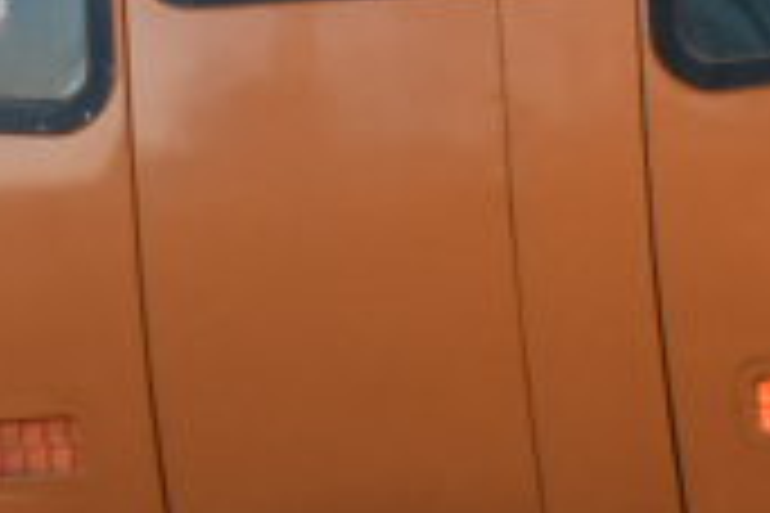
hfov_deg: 1.7
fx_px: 25231
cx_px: 1418
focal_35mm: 1180
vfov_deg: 1.2
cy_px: -32
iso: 800
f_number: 3.5
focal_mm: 105
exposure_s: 1/1000
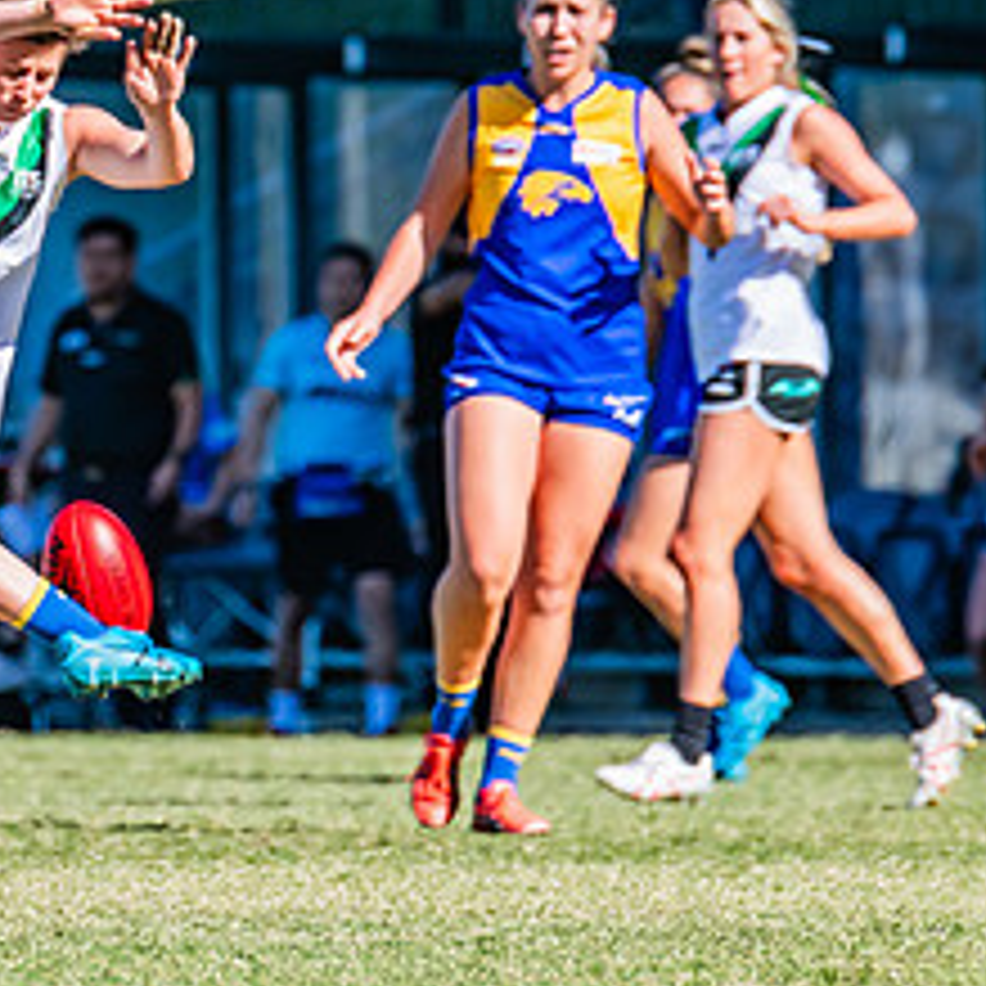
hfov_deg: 1.7
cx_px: -292
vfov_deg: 1.7
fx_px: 33193
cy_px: 311
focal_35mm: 1030
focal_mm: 420
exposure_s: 1/1250
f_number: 9
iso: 640
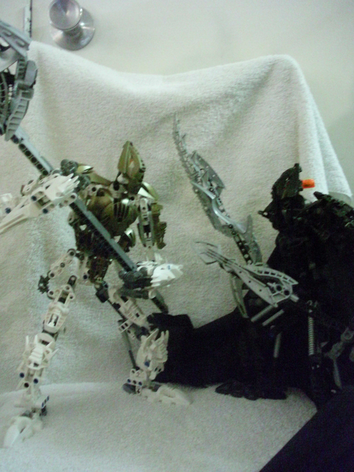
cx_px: 177
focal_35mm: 38
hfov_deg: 37.7
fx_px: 518
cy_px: 236
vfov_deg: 49.0
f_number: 3.1
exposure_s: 1/23
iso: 1600
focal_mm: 6.3
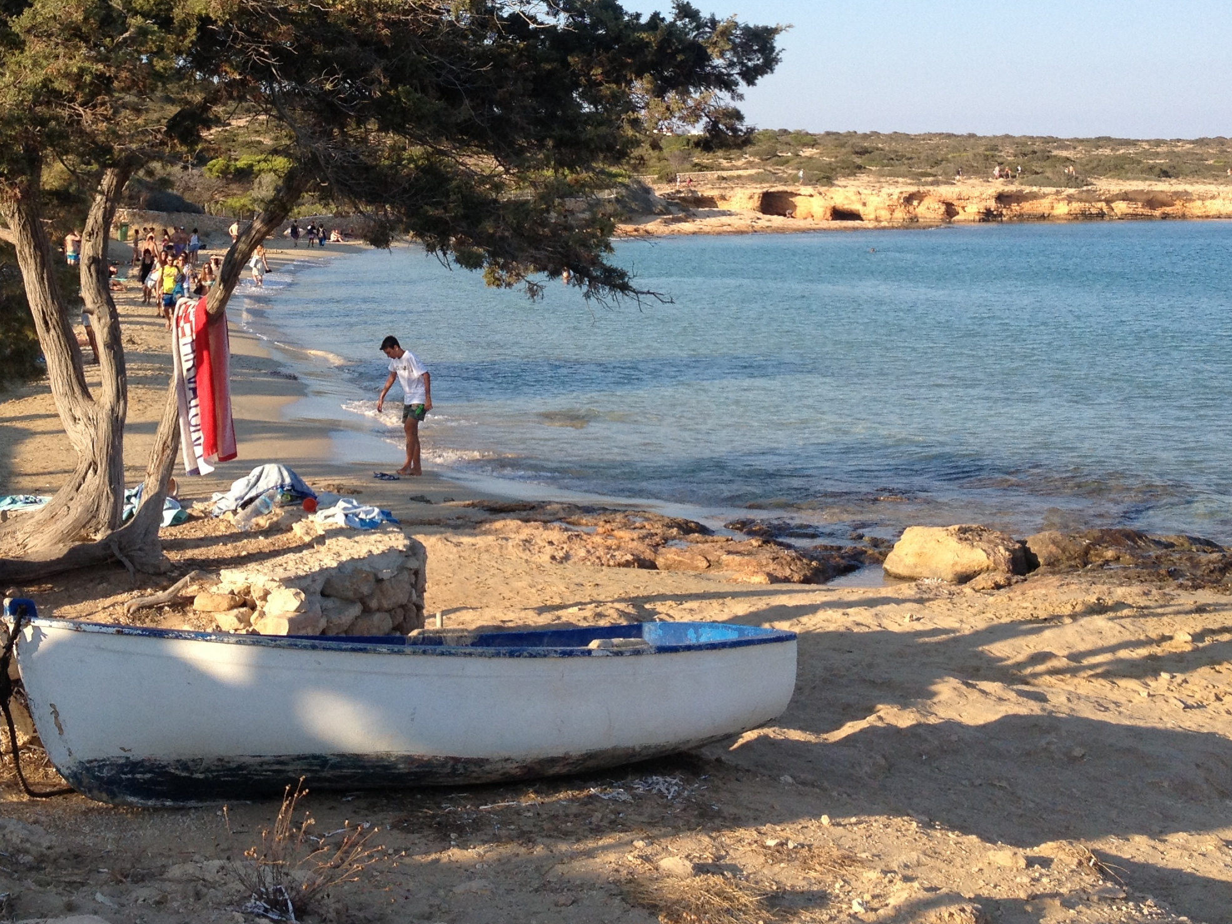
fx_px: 2064
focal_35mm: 58
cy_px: 162
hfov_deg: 33.1
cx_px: 480
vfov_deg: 24.7
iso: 50
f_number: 2.4
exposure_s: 1/905
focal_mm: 4.28
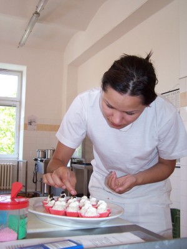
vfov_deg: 46.8
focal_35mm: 40
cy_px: 124
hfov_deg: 36.0
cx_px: 94
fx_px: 288
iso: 140
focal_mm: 6.7
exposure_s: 1/90
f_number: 2.8
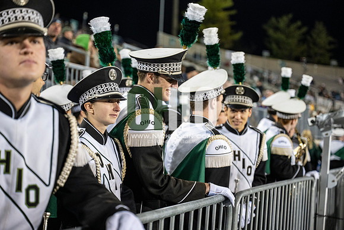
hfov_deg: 28.8
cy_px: 115
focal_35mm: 70
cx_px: 172
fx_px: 669
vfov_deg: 19.5
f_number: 3.2
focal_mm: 70
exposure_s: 1/500
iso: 2000
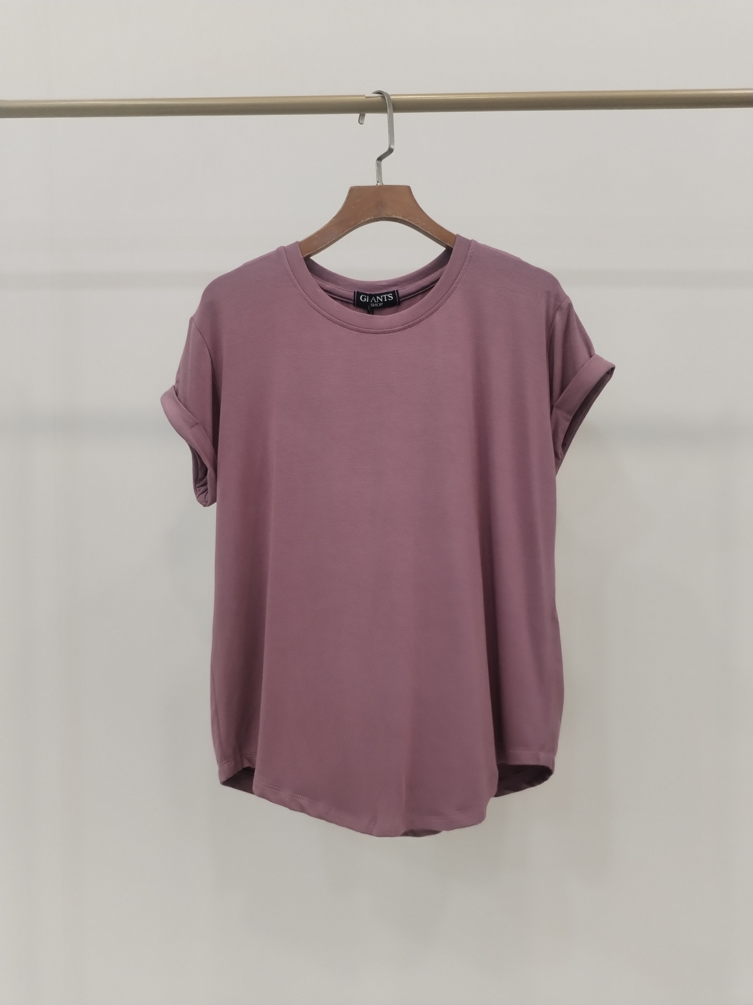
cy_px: 502
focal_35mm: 29
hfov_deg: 48.2
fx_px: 841
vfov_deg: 61.7
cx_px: 376
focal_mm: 4.75
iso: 249
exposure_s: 1/60
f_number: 1.8
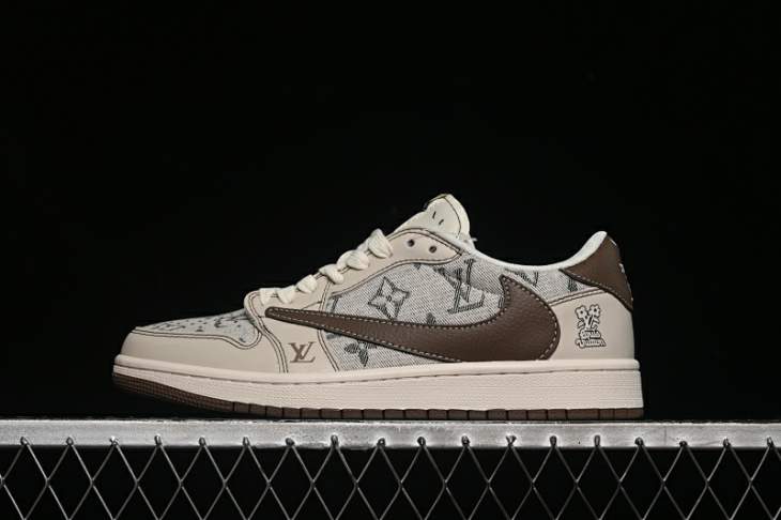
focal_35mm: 75
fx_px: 1626
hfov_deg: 27.0
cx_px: 390
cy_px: 260
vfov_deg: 18.2
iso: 160
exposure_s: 1/60
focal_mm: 50
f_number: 7.1
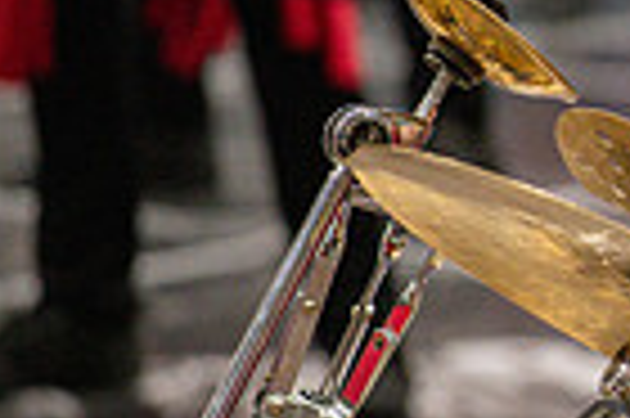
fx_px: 14508
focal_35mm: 830
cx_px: 1210
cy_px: 106
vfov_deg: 1.7
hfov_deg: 2.5
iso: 6400
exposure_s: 1/500
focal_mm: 200
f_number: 4
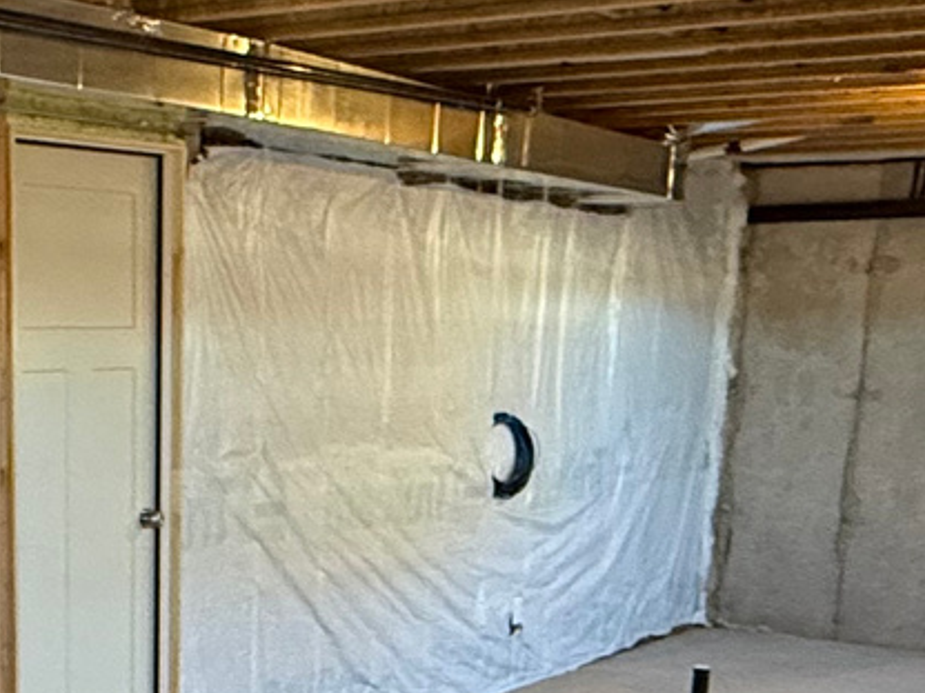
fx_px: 1844
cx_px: 149
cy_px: 760
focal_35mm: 69
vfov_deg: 20.3
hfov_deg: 27.4
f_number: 2.2
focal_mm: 2.22
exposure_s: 1/60
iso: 500
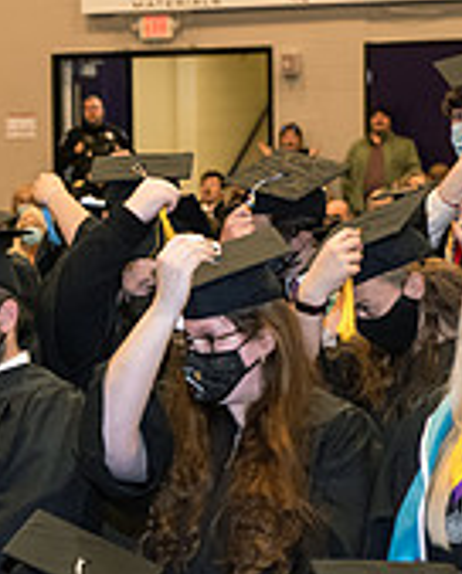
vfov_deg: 8.5
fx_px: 3832
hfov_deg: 6.8
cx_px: -255
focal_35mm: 225
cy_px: 508
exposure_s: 1/200
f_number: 5.6
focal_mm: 70
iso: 3200
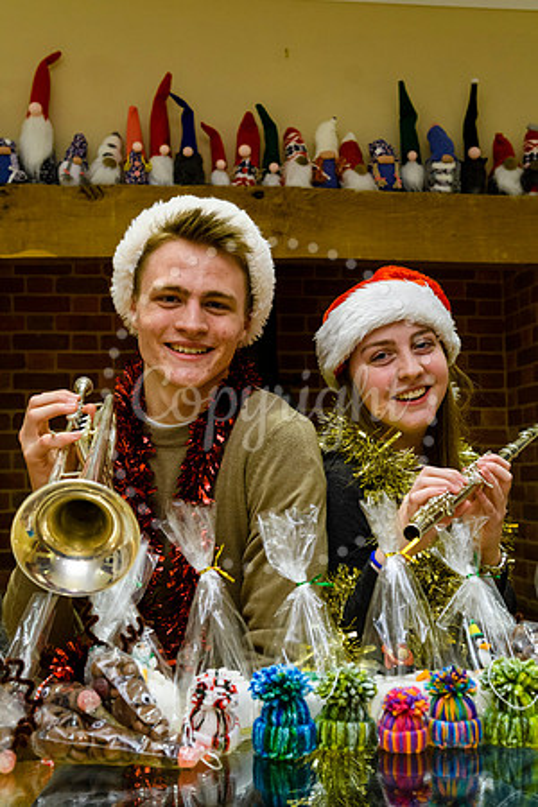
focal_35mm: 45
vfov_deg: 43.6
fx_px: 1009
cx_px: 269
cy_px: 404
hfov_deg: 29.9
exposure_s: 1/60
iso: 1600
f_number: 5
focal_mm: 30
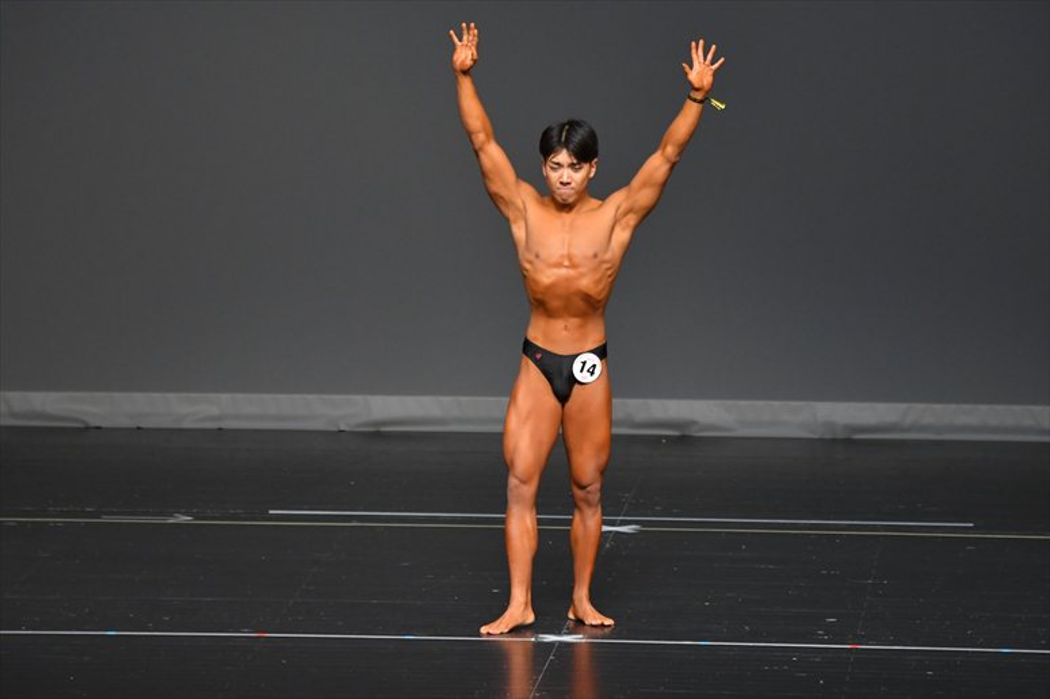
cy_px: 350
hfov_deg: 7.2
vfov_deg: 4.8
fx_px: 8309
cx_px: 525
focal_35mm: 285
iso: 2500
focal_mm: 190
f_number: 5.6
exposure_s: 1/400
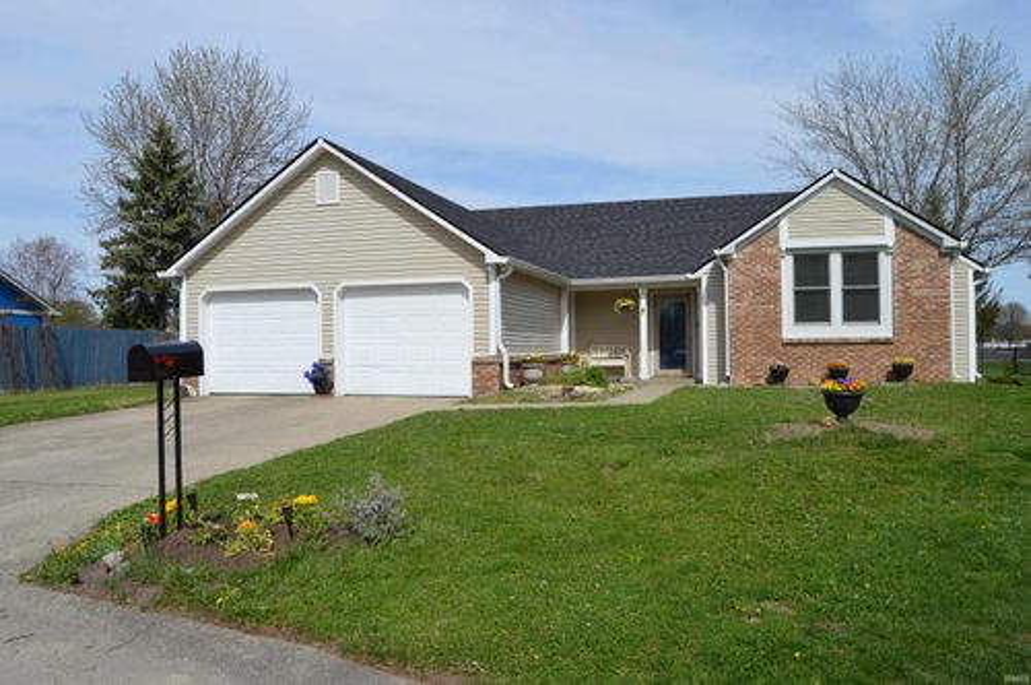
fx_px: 772
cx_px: 516
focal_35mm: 27
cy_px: 342
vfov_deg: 47.8
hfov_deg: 67.4
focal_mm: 18
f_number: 9
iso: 100
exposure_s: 1/320
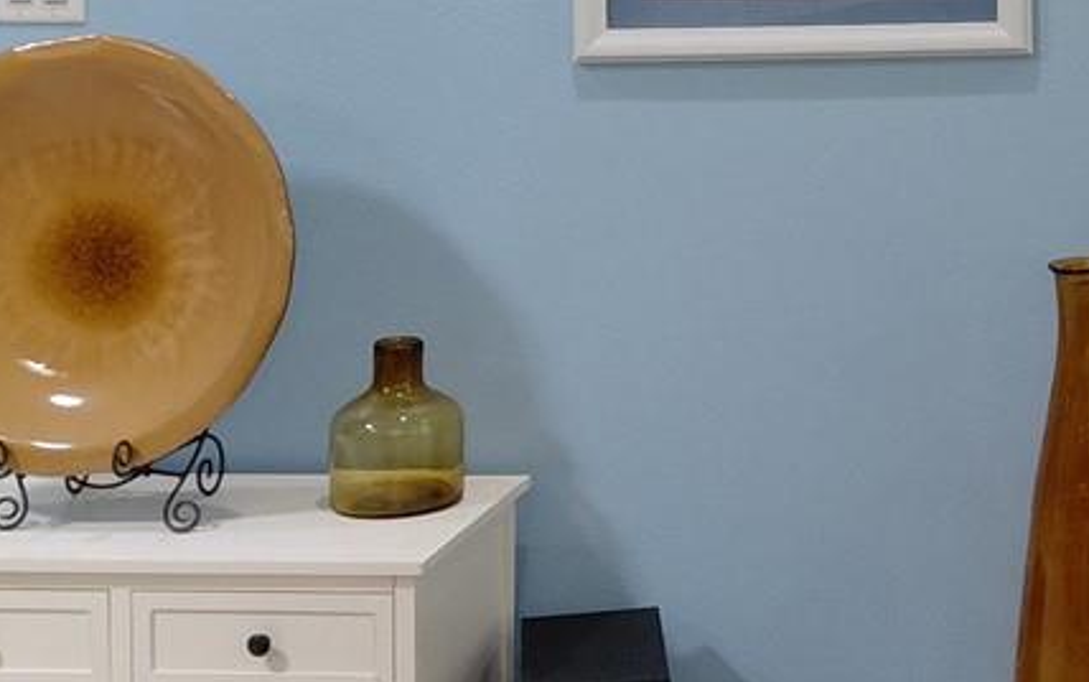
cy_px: -229
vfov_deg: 12.8
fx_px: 2940
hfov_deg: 19.2
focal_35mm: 99
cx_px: 1455
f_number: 1.8
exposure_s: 1/120
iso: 250
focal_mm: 4.69
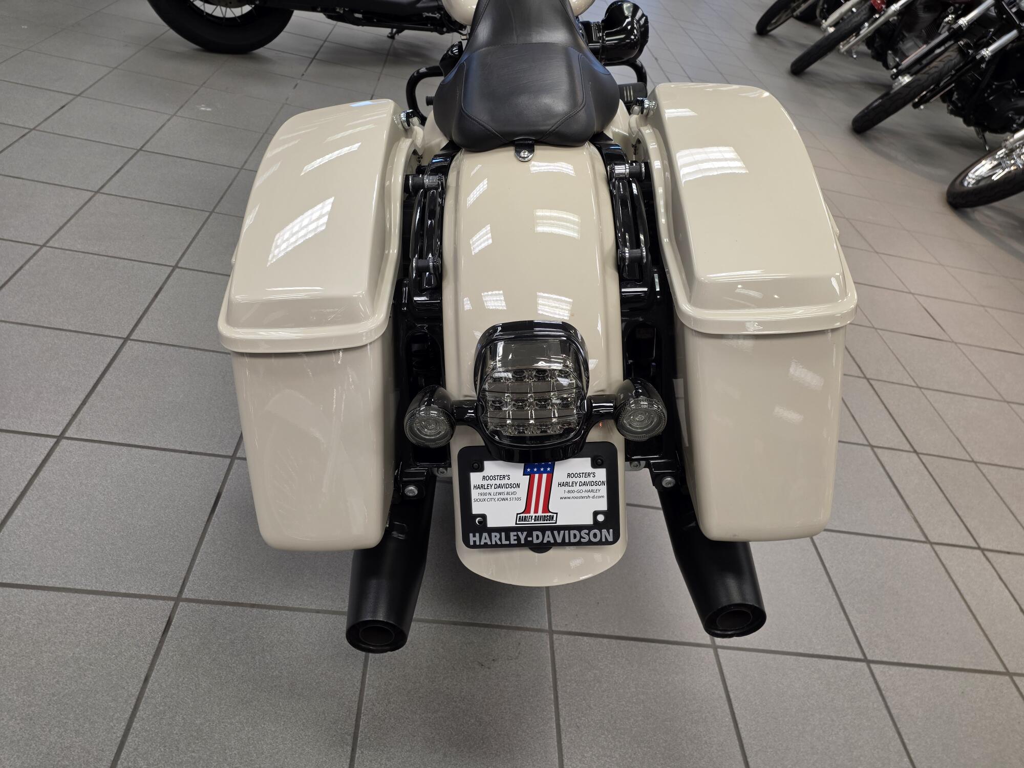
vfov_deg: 58.9
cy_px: 384
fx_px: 680
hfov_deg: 73.9
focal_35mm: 23
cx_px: 512
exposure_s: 1/120
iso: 125
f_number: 1.7
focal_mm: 6.25
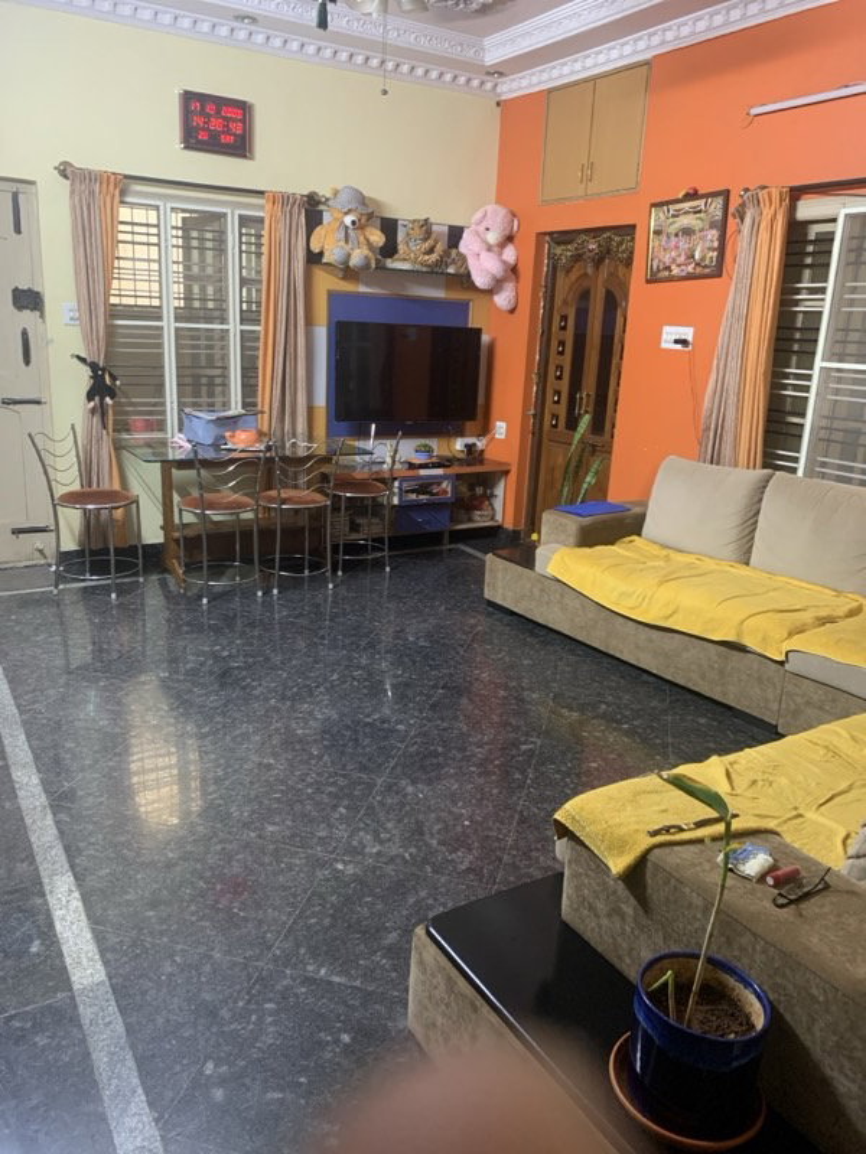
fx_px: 867
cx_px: 433
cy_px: 577
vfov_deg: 67.3
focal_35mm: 26
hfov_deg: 53.1
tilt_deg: -14.4
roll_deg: -2.6
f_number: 1.8
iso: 400
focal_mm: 4.25
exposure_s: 1/33
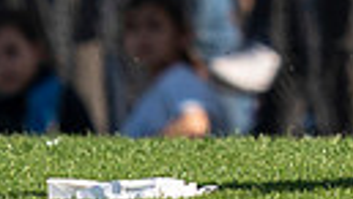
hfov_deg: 0.4
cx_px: 452
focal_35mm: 4800
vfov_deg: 0.3
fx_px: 44994
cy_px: -355
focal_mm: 400
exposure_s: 1/1250
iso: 100
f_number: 2.8
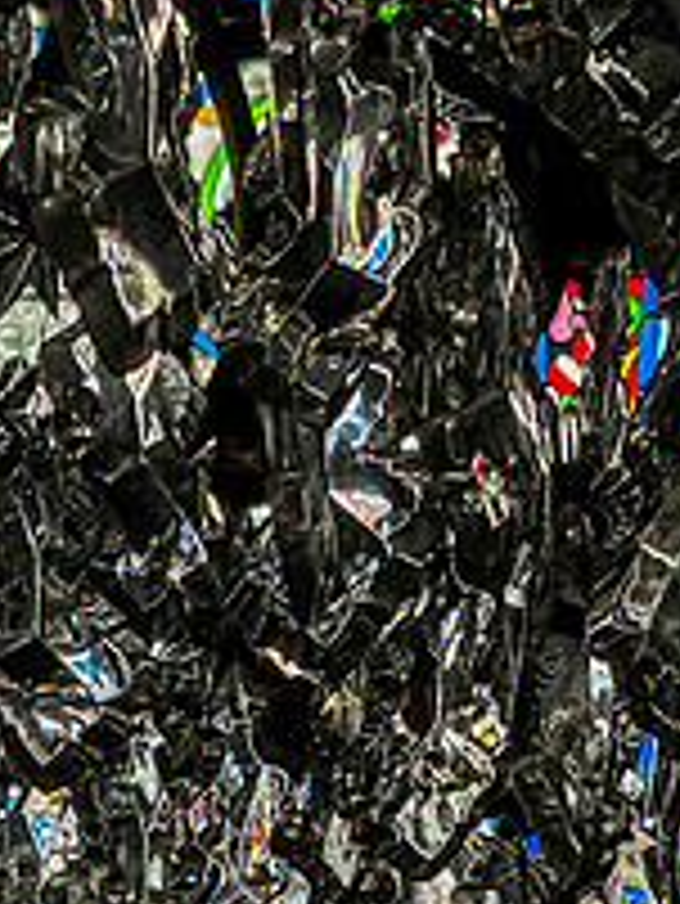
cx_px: -68
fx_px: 3742
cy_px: 679
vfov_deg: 13.7
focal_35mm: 143
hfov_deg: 10.3
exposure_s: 1/240
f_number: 2.2
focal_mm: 7.5
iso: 20
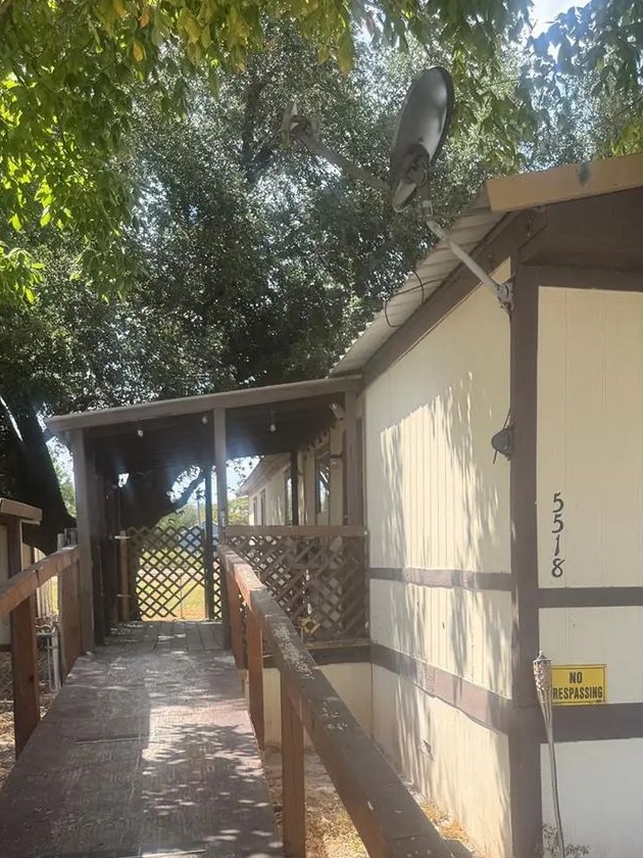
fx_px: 966
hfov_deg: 36.1
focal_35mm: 39
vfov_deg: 46.4
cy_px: 625
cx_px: 469
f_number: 1.78
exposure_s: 1/938
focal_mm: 6.76
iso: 80
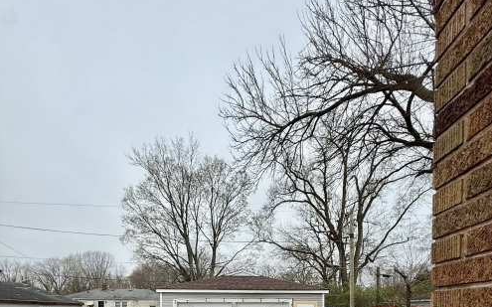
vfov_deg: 47.4
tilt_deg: -0.6
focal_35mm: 20
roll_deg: -1.0
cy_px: 319
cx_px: 246
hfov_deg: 85.1
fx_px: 268
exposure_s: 1/734
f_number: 2.2
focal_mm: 2.22
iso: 50
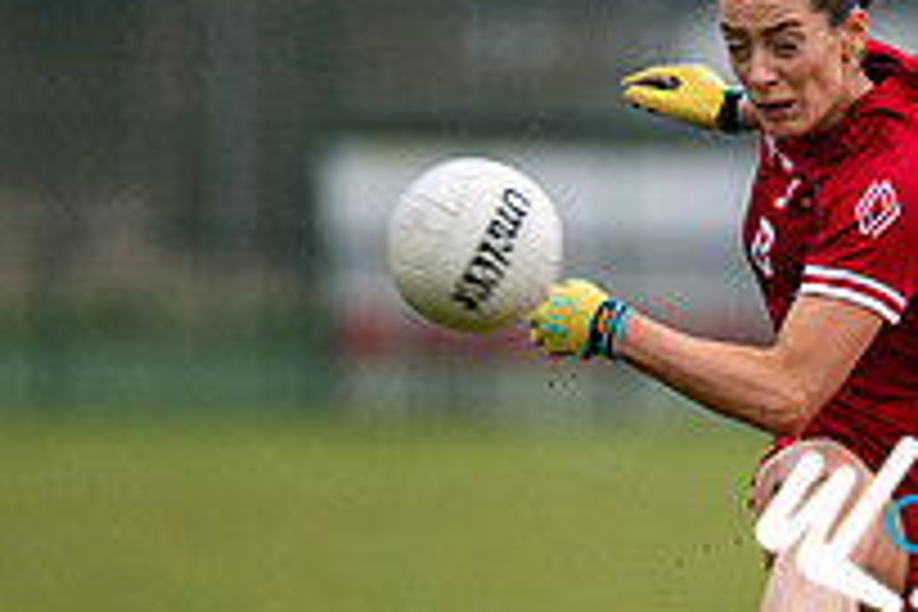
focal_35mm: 853
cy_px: 623
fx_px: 21750
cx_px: 914
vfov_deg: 1.6
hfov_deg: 2.4
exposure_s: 1/640
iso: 1800
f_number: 2.8
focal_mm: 300
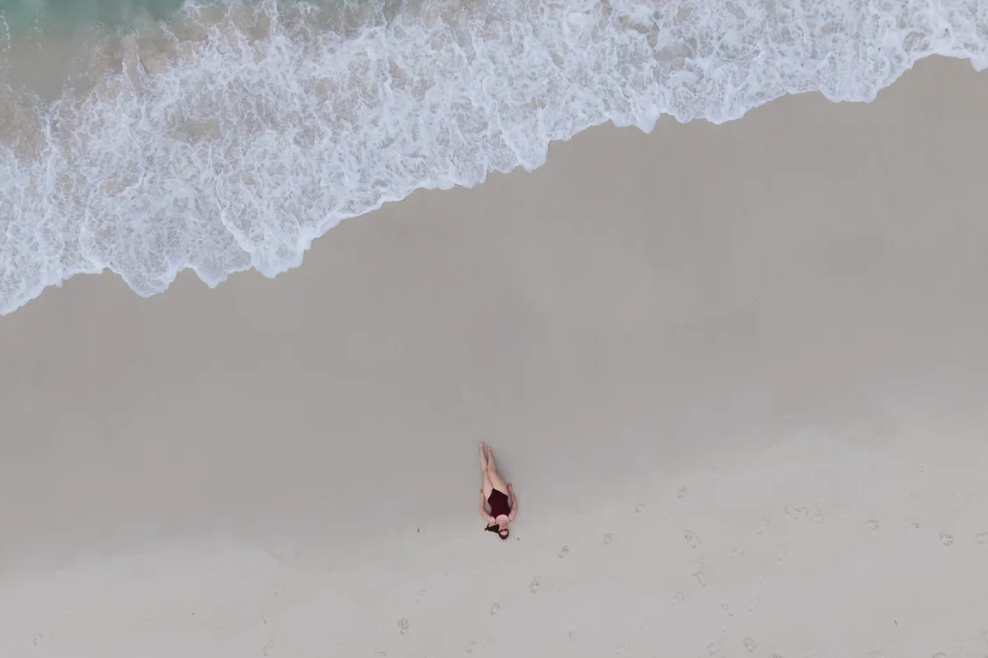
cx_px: 491
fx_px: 713
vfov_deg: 49.5
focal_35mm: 26
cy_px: 346
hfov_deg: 69.4
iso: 100
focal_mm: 8.67
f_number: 1.8
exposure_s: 1/160
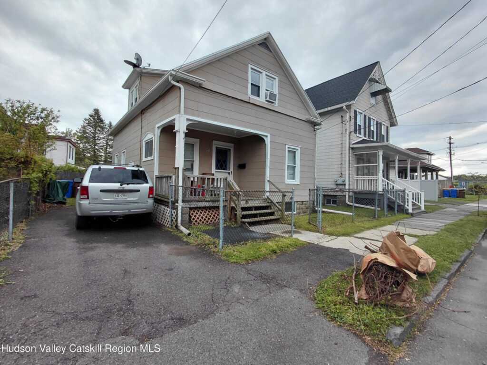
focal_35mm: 16
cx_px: 244
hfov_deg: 94.5
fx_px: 225
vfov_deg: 78.1
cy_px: 182
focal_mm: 1.64
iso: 40
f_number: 2.2
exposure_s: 1/741
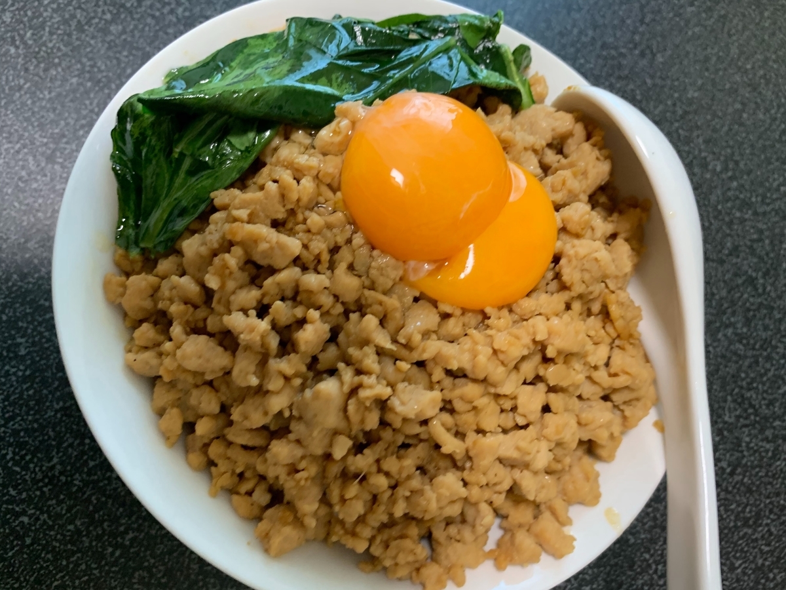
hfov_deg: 67.3
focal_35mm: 26
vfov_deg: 53.1
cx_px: 393
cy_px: 295
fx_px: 590
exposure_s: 1/60
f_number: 1.8
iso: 125
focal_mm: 4.25
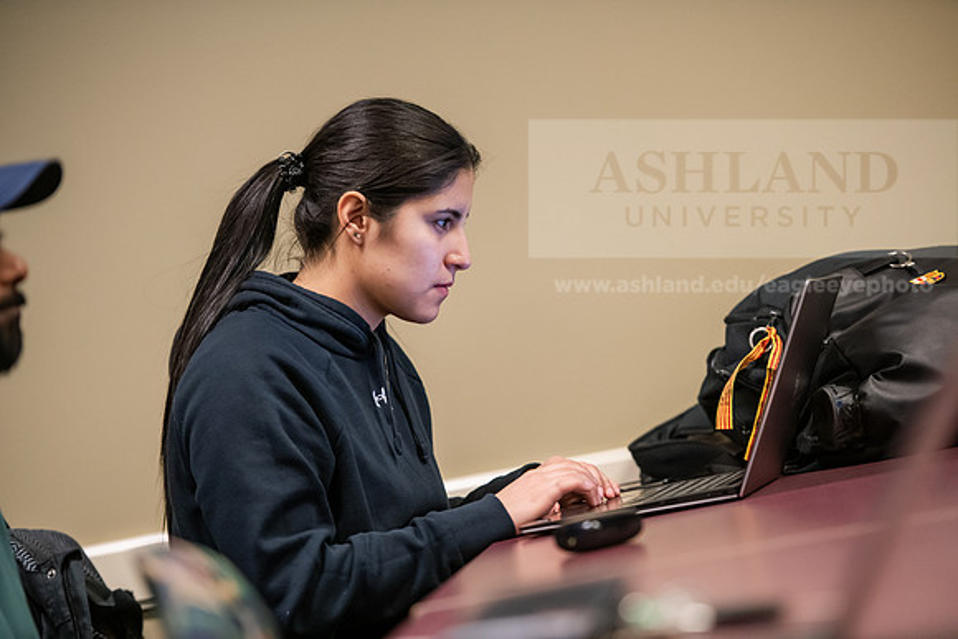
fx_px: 3593
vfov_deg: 10.2
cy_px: 320
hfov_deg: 15.2
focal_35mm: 135
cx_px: 479
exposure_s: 1/200
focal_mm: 135
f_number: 2.8
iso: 2500
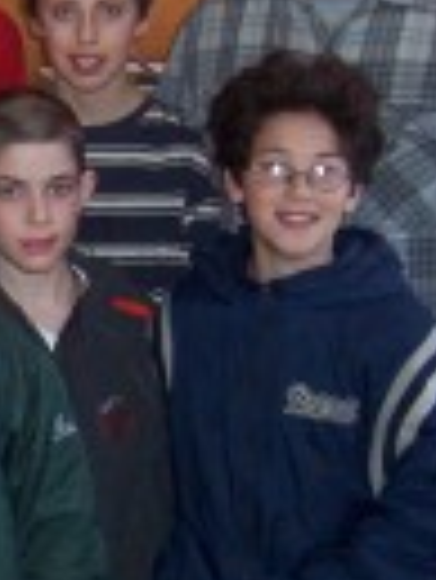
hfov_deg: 12.6
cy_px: 301
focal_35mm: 112
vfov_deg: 17.6
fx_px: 1878
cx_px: -225
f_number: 2.76
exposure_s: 1/30
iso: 140
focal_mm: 5.54
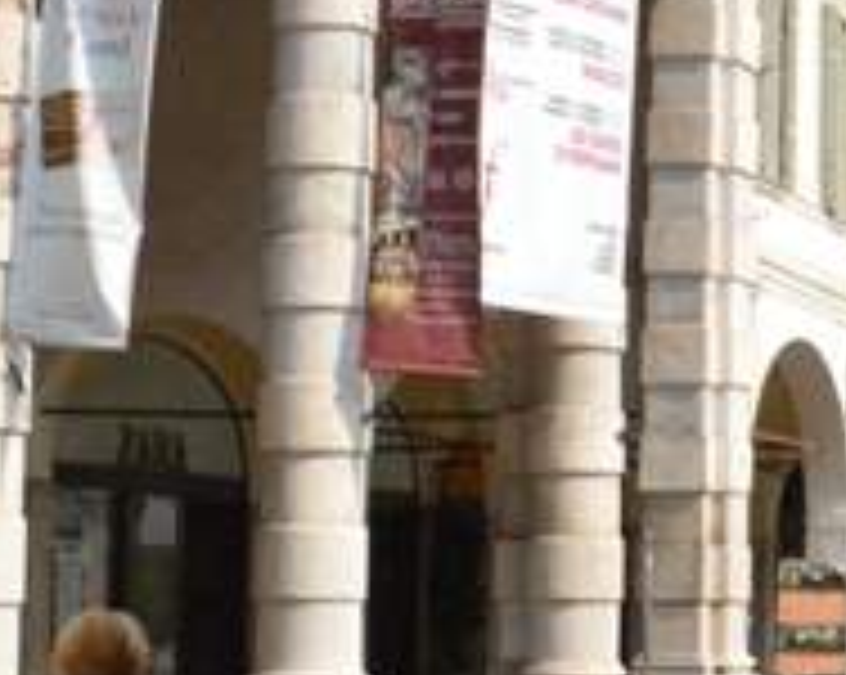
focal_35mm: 138
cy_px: 205
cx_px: 1305
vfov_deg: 11.2
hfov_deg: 13.1
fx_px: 3452
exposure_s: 1/250
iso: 100
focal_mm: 18
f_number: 8
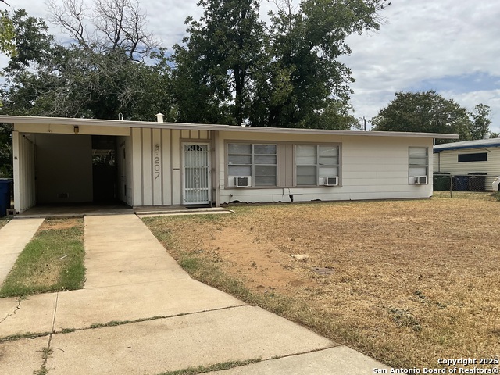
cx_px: 250
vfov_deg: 48.2
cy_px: 188
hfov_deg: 61.7
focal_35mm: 29
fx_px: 419
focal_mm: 3
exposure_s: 1/2959
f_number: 1.8
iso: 16
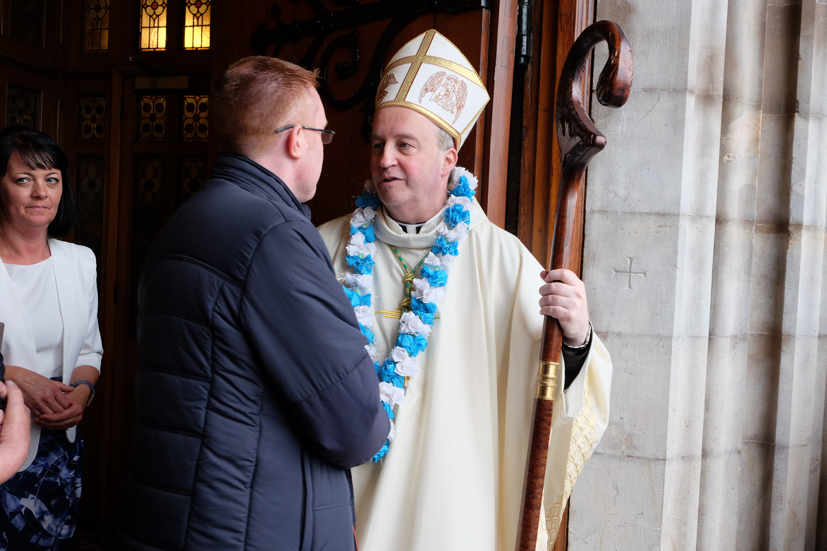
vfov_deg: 37.9
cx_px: 414
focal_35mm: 35
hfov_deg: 54.4
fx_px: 804
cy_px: 276
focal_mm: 23.2
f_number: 5
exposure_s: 1/100
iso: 800
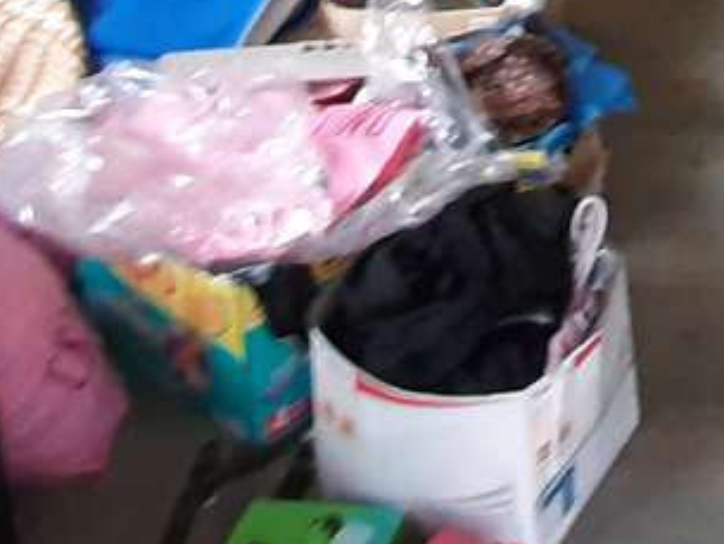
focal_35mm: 64
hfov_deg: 25.5
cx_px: 968
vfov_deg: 17.6
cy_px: -486
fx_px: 1339
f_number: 2.2
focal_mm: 1.42
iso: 200
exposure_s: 1/33
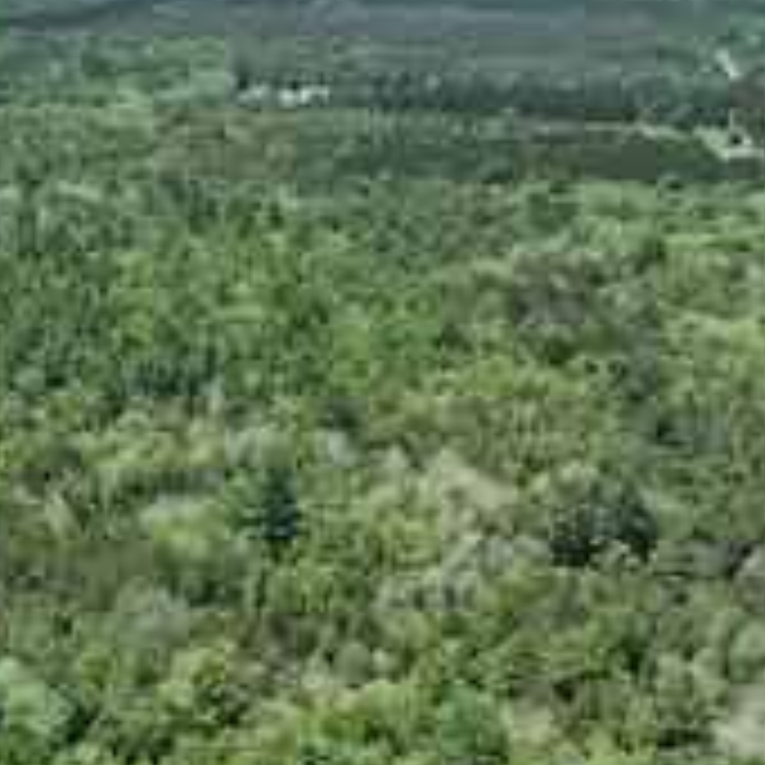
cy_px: 549
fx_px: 1350
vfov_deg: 31.2
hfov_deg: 31.1
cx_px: 189
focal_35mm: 54
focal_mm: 12.29
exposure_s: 1/1600
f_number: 2.8
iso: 120
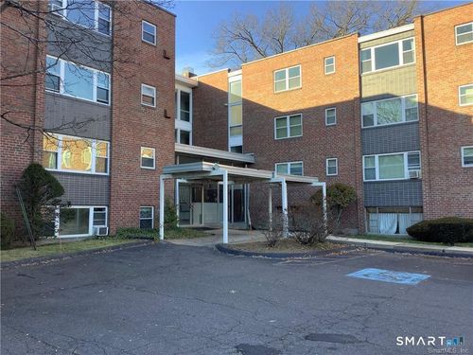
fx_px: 424
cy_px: 178
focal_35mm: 31
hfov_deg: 58.4
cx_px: 236
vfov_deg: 45.4
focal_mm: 3.3
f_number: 2.4
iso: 25
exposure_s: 1/132
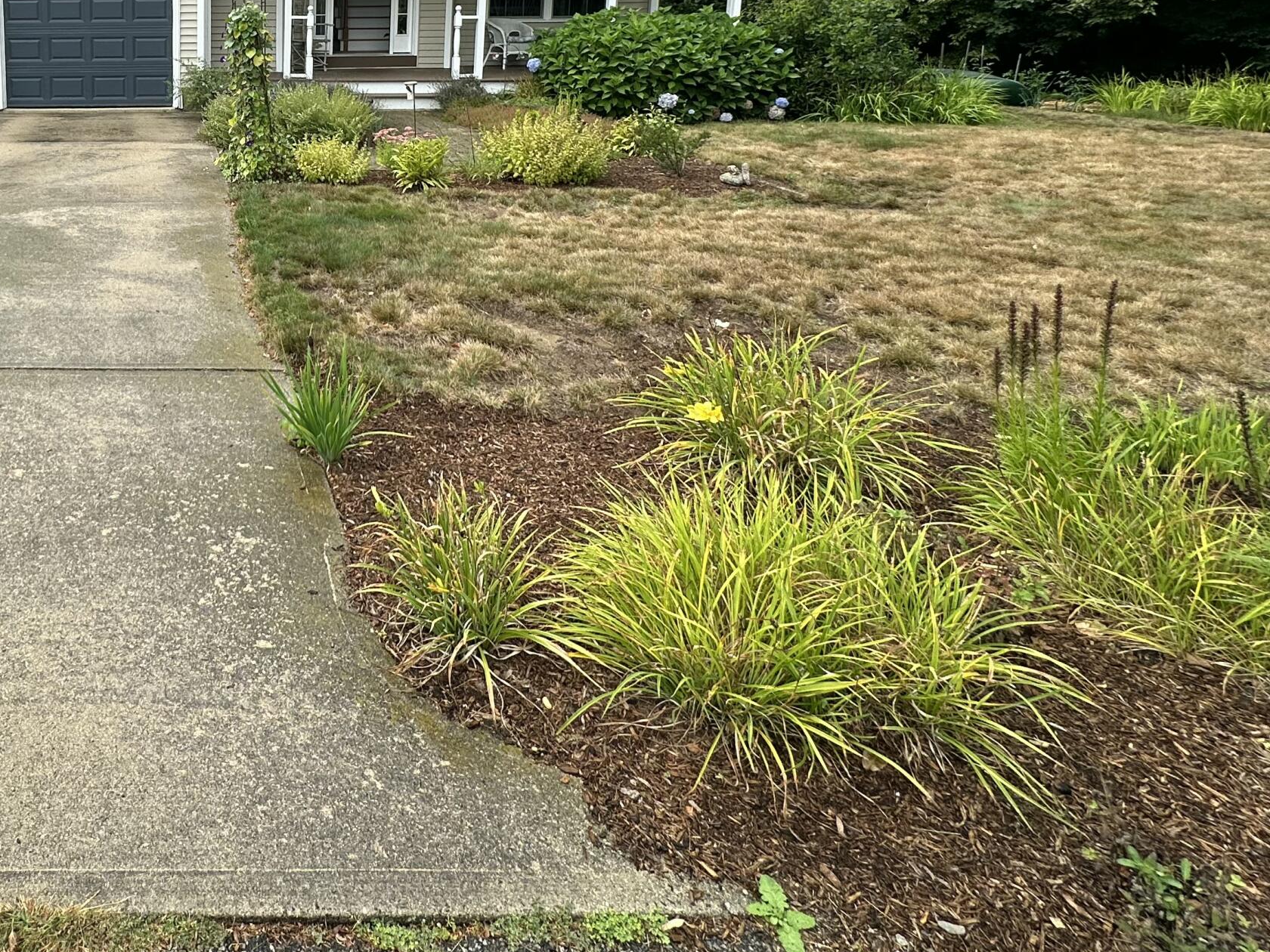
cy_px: 165
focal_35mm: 25
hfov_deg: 59.7
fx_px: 917
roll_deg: +0.3
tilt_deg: -9.6
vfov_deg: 50.9
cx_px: 142
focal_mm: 2.22
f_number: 2.2
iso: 40
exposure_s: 1/406
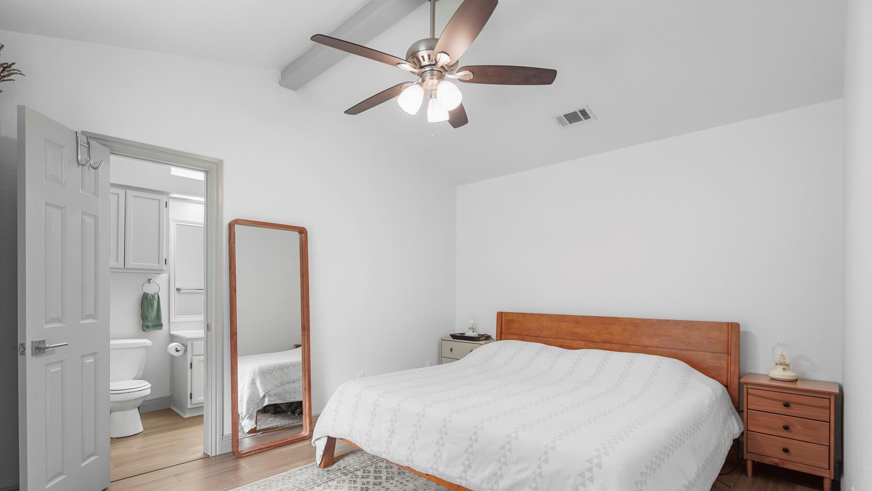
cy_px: 287
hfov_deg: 95.9
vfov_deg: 63.5
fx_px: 393
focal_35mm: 17
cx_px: 432
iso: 640
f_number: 5.6
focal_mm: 16
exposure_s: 1/80
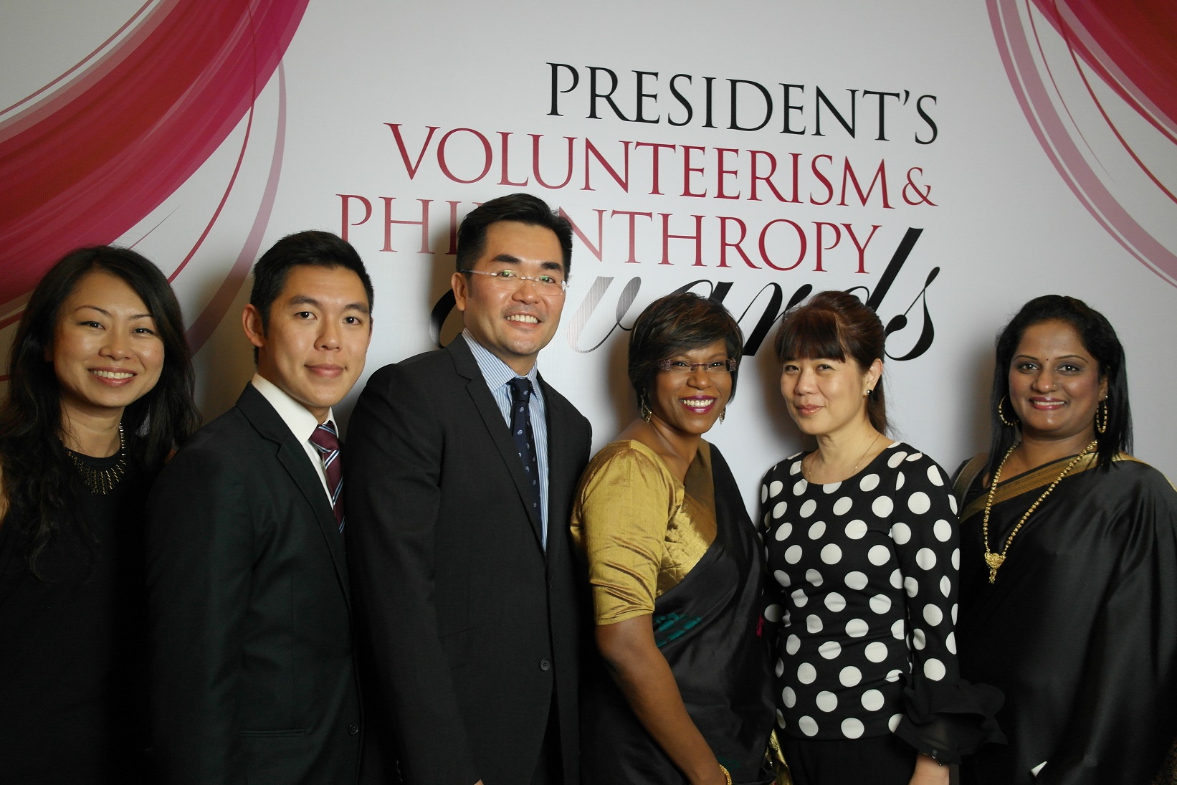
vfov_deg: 40.0
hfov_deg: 57.2
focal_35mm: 33
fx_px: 1079
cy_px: 392
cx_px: 588
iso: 800
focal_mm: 22
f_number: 3.5
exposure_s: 1/20
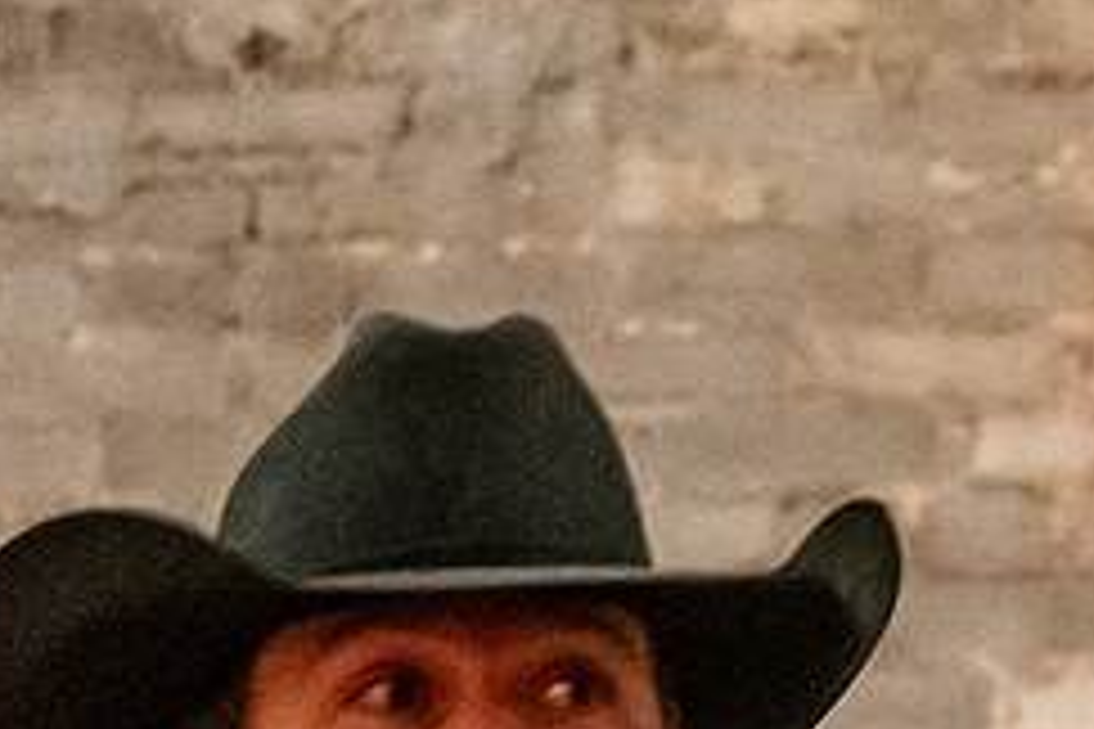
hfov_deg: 5.1
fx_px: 12367
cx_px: 740
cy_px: 157
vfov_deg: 3.4
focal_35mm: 407
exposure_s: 1/40
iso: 6400
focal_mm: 102
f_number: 6.3
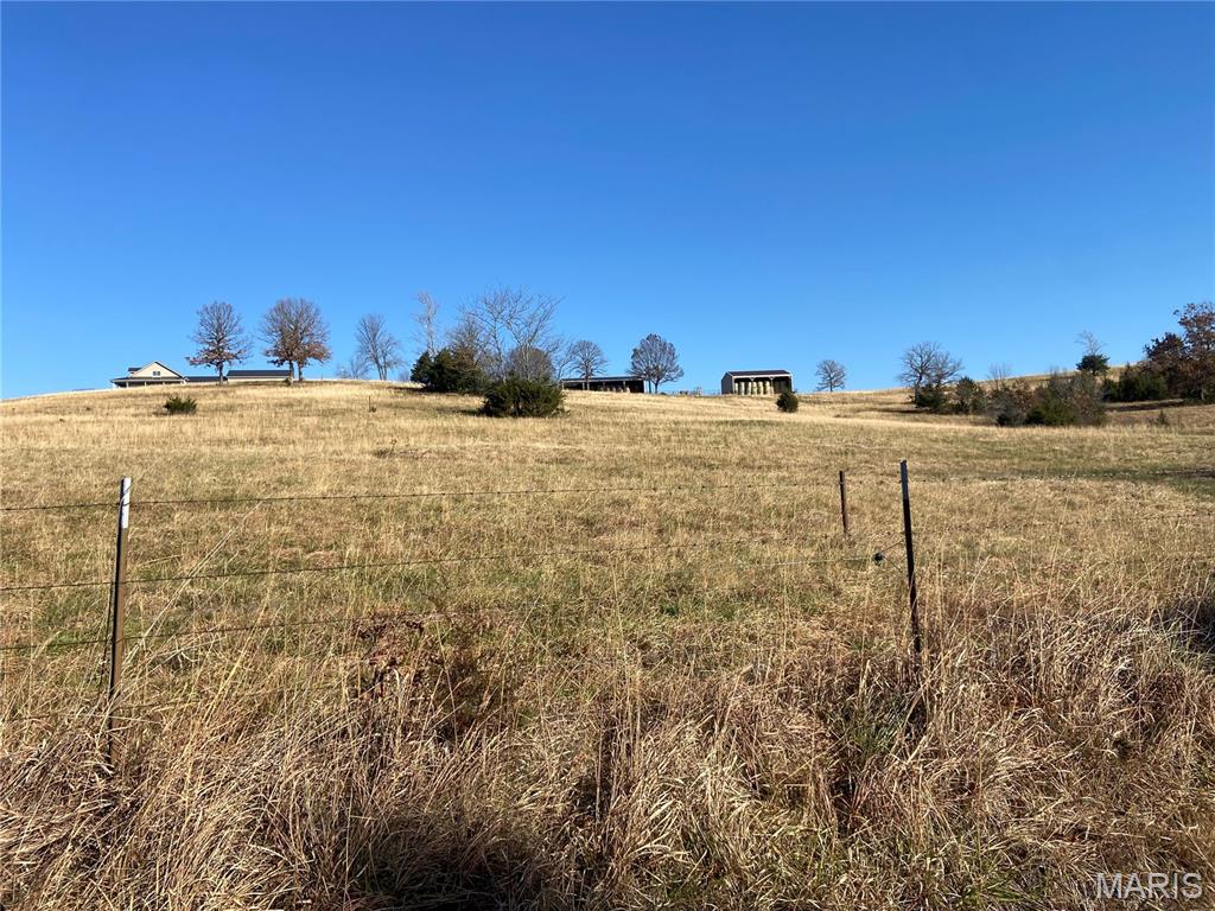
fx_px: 913
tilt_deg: +1.1
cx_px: 608
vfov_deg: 53.1
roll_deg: +2.0
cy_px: 456
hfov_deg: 67.3
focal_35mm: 26
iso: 32
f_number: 1.8
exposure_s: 1/2890
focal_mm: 4.25
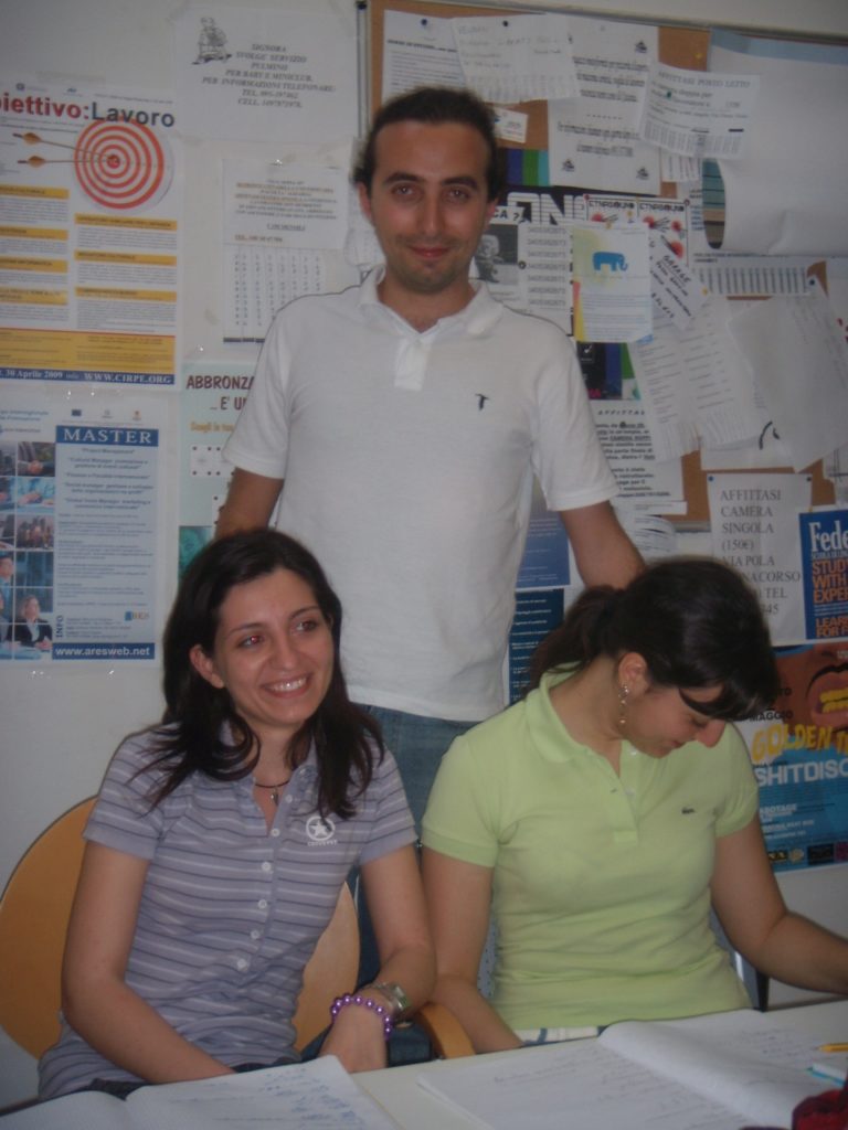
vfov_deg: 39.7
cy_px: 565
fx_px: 1568
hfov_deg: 30.3
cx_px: 424
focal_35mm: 48
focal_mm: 8
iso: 64
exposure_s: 1/60.2
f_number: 3.7
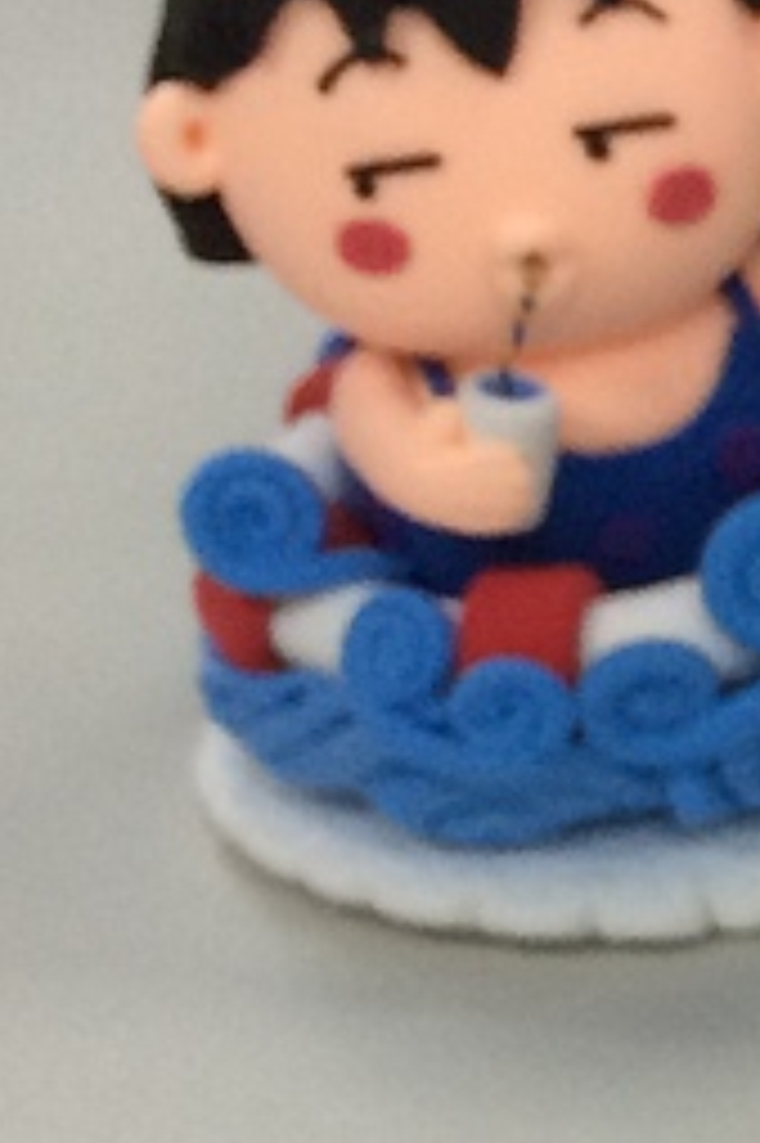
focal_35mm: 152
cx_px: 2217
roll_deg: +0.9
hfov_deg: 7.9
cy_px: 860
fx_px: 4820
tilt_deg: -37.4
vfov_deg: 13.5
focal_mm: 4.15
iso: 80
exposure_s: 1/33
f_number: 2.2
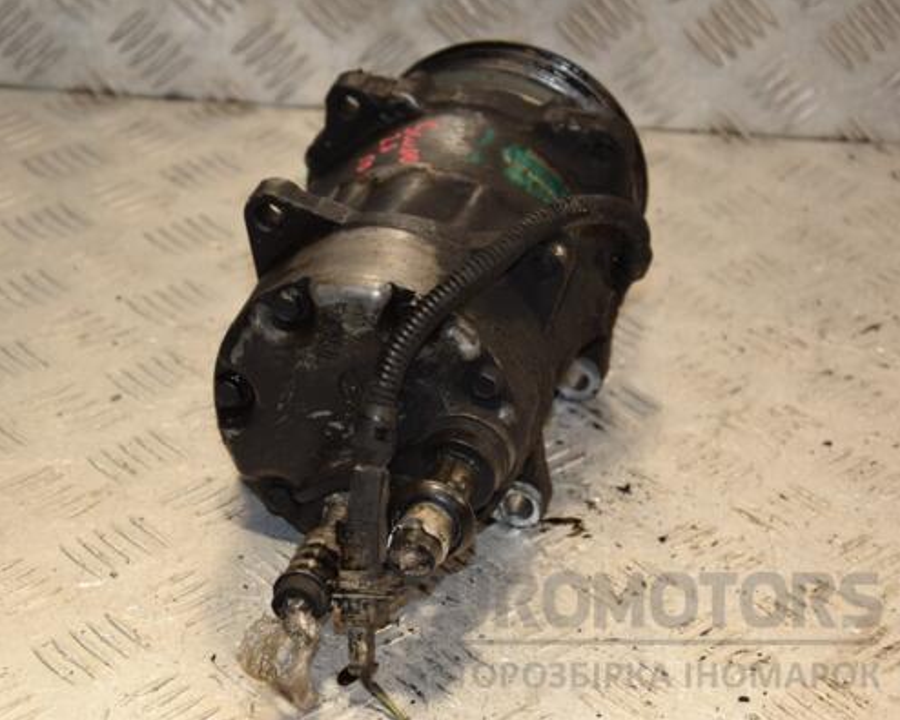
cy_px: 357
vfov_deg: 14.5
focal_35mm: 106
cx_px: 370
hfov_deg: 18.1
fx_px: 2823
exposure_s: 1/200
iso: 800
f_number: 5.6
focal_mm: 62
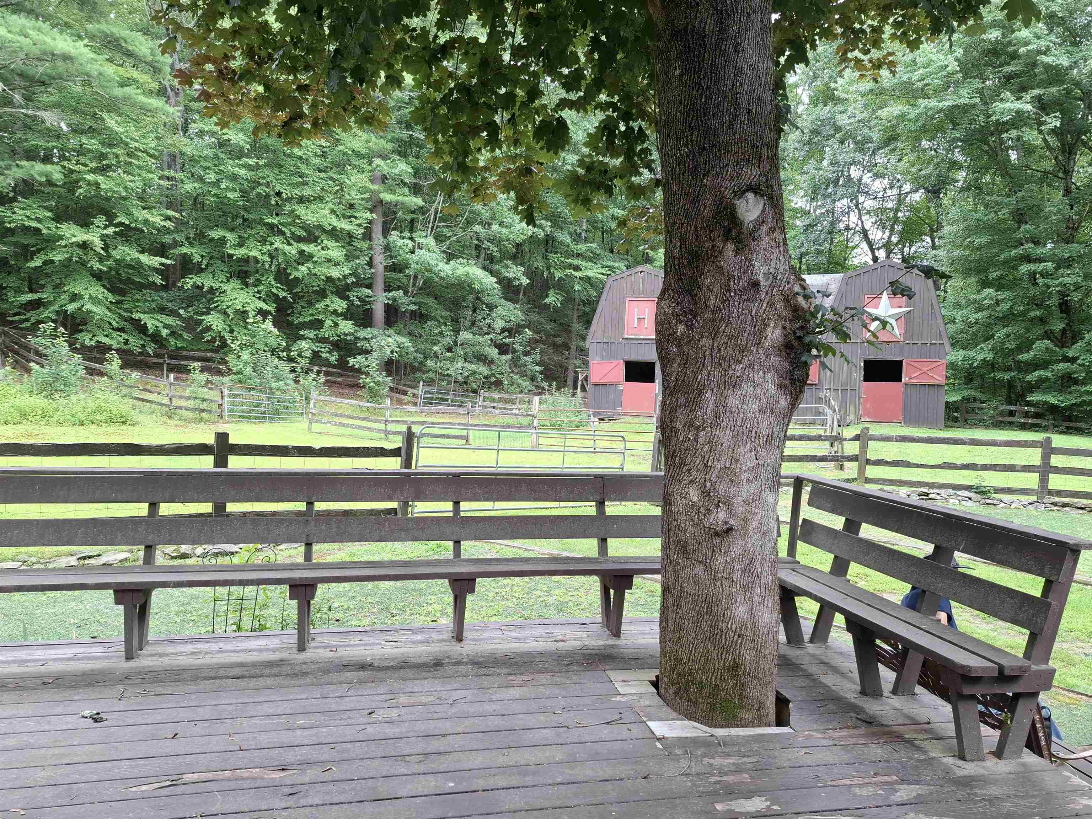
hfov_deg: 73.9
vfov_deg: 58.9
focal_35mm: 23
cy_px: 410
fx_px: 726
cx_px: 546
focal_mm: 5.54
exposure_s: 1/120
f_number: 1.8
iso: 50
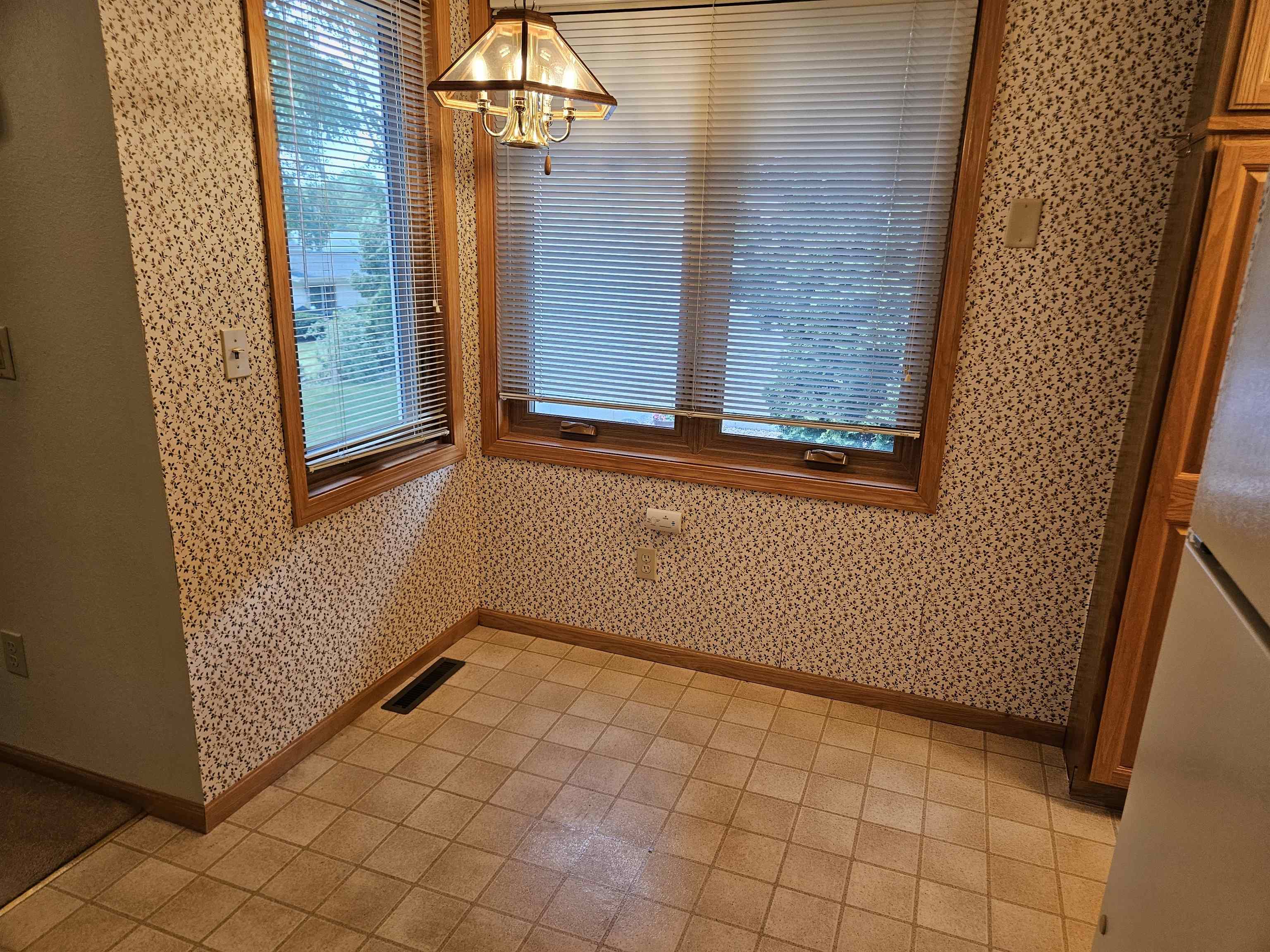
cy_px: 476
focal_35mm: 23
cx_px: 635
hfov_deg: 73.9
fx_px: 844
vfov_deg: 58.9
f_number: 1.8
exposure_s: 1/120
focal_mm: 5.4
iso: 160
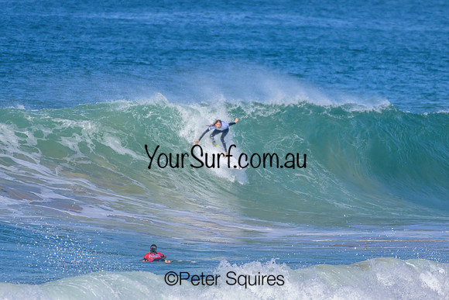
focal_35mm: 950
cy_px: 150
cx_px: 224
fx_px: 11851
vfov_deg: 1.4
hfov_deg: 2.2
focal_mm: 950
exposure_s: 1/3200
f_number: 11
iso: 1400
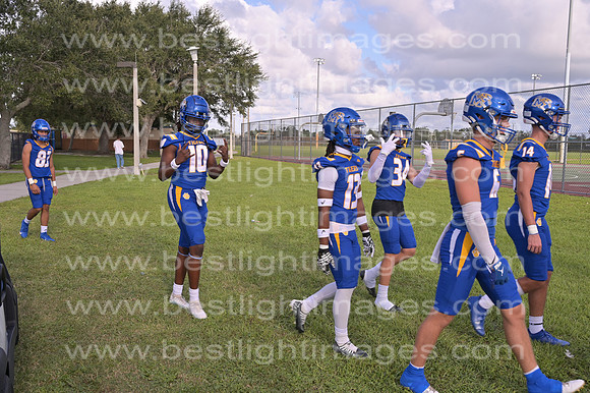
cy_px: 196
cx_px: 295
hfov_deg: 55.8
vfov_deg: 38.8
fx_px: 557
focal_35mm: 34
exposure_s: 1/250
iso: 125
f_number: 8
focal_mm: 34
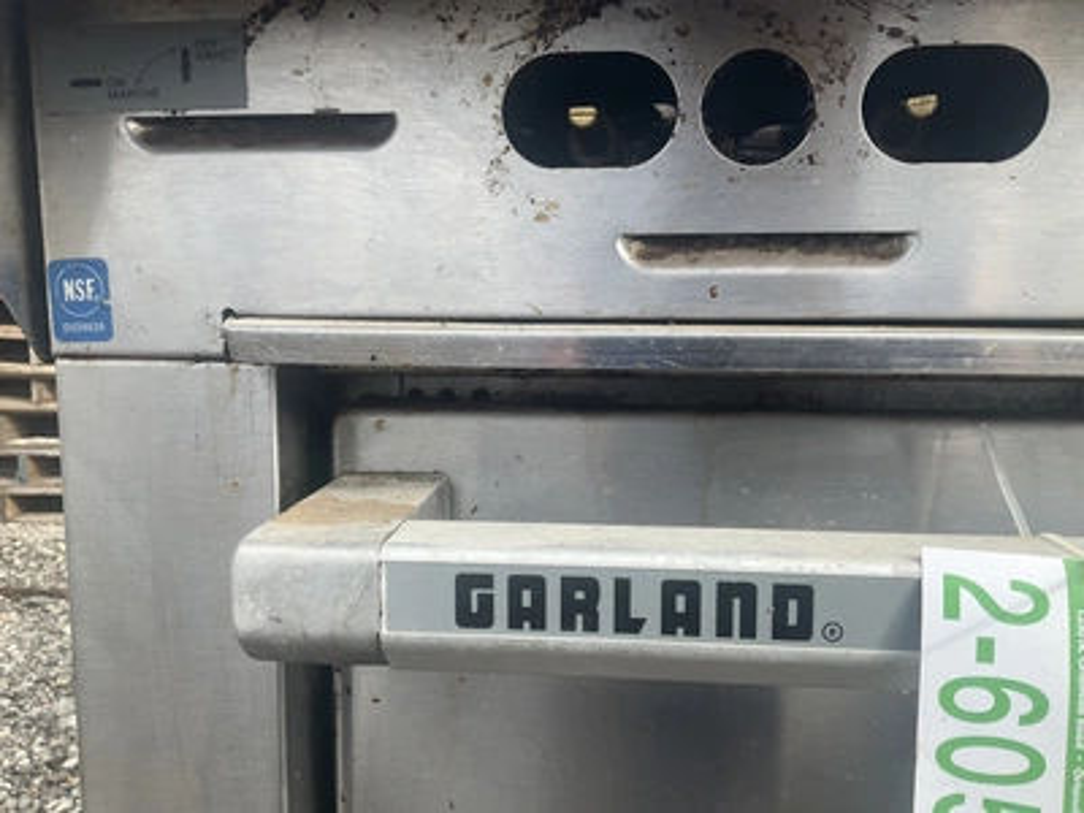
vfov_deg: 48.2
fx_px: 908
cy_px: 406
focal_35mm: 29
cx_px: 542
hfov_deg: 61.7
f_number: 1.8
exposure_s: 1/642
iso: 25
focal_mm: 3
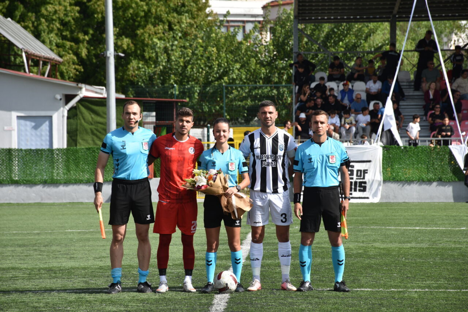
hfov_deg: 10.5
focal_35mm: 195
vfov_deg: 7.0
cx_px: 234
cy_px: 156
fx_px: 2534
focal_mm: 130
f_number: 8
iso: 220
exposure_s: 1/500
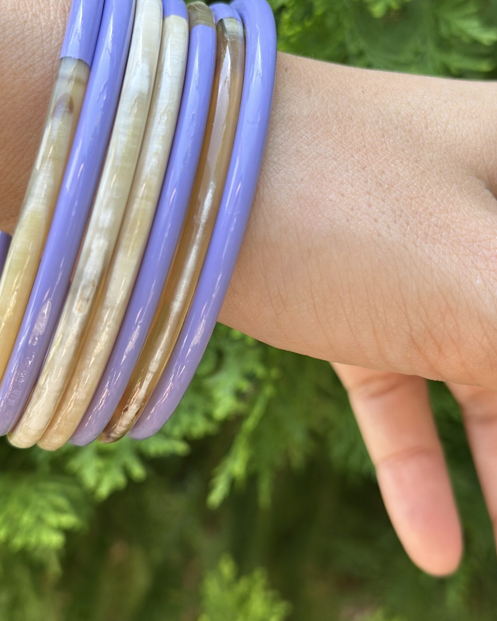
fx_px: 1195
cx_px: 225
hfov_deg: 23.5
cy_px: 275
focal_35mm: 65
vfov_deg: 29.1
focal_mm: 6.86
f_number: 1.78
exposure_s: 1/371
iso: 80
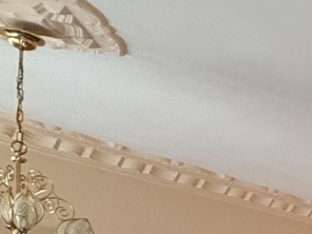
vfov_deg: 15.8
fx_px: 739
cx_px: 697
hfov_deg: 15.8
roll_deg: -0.5
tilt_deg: +1.3
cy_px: 397
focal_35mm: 82
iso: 320
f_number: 2.2
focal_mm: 2.22
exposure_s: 1/69
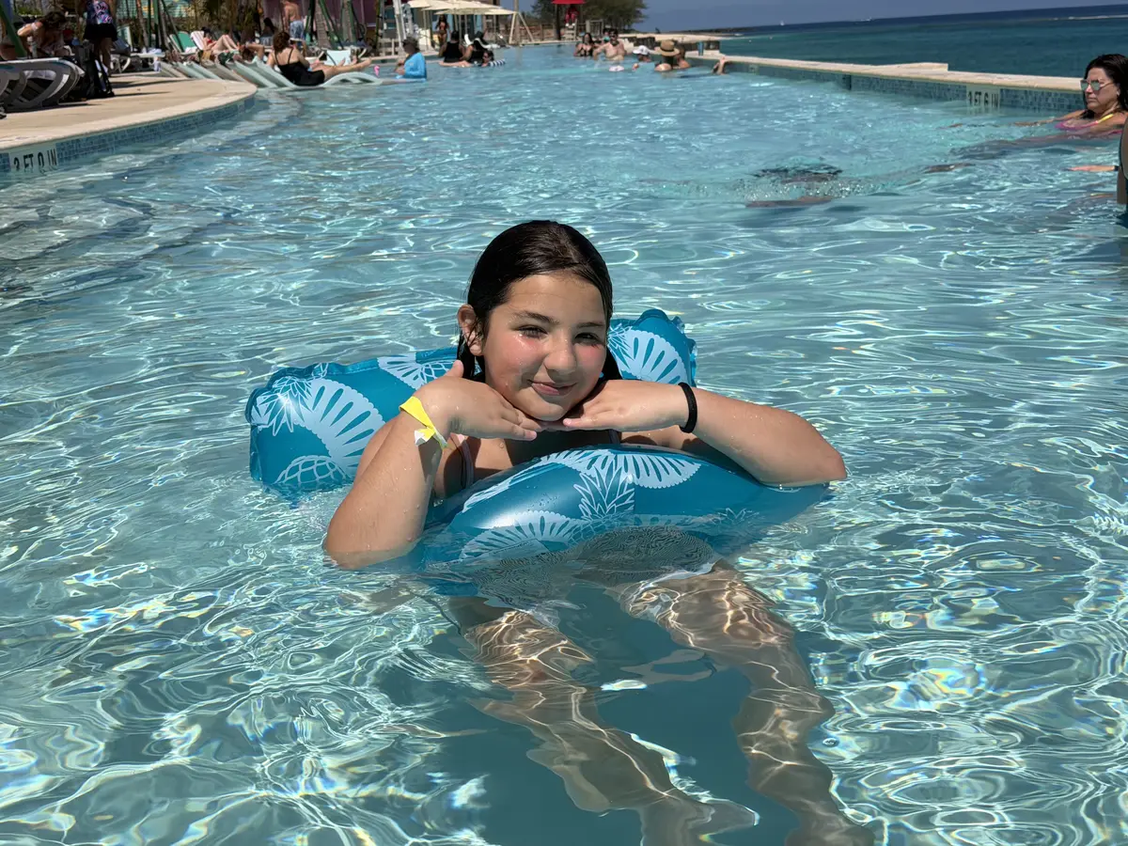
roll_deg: +3.6
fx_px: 1564
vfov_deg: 30.3
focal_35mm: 48
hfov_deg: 39.7
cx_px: 564
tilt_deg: -11.4
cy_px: 423
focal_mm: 6.76
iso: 64
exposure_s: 1/13333
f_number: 1.78
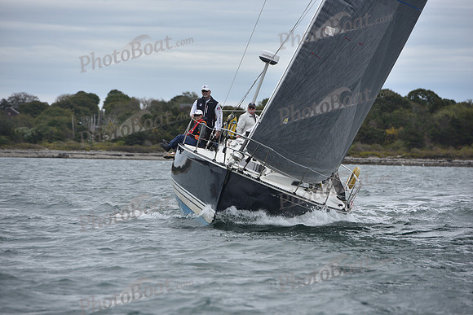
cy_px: 158
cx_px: 236
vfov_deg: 6.9
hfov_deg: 10.3
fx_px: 2628
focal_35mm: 200
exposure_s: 1/1000
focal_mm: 200
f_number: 6.3
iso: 400
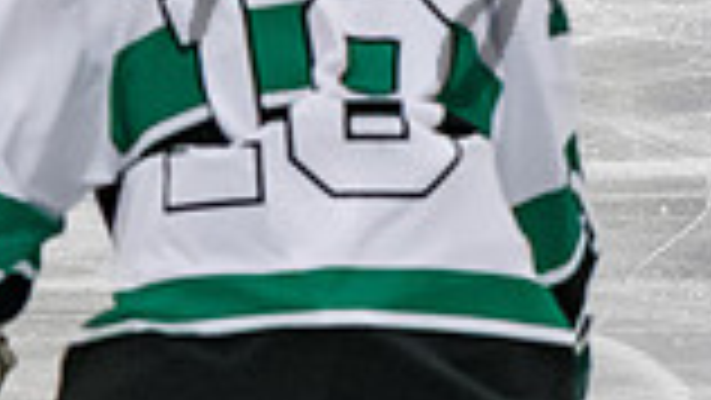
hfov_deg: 2.5
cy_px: 46
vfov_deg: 1.4
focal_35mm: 870
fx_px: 16408
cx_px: -191
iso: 2500
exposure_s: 1/800
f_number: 4
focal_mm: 110
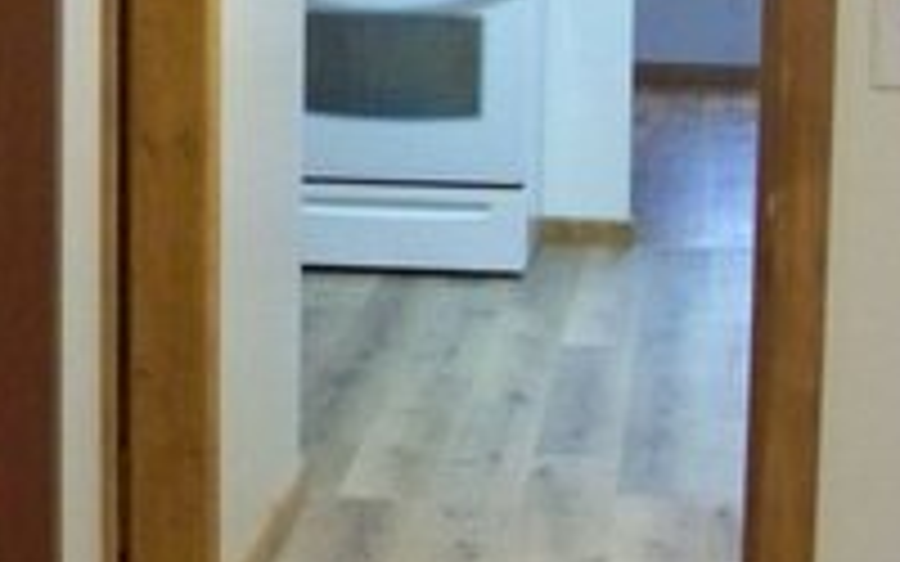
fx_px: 3115
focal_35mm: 127
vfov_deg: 10.3
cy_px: 58
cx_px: 389
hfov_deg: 16.4
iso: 491
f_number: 2.8
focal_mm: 5.85
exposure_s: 1/30
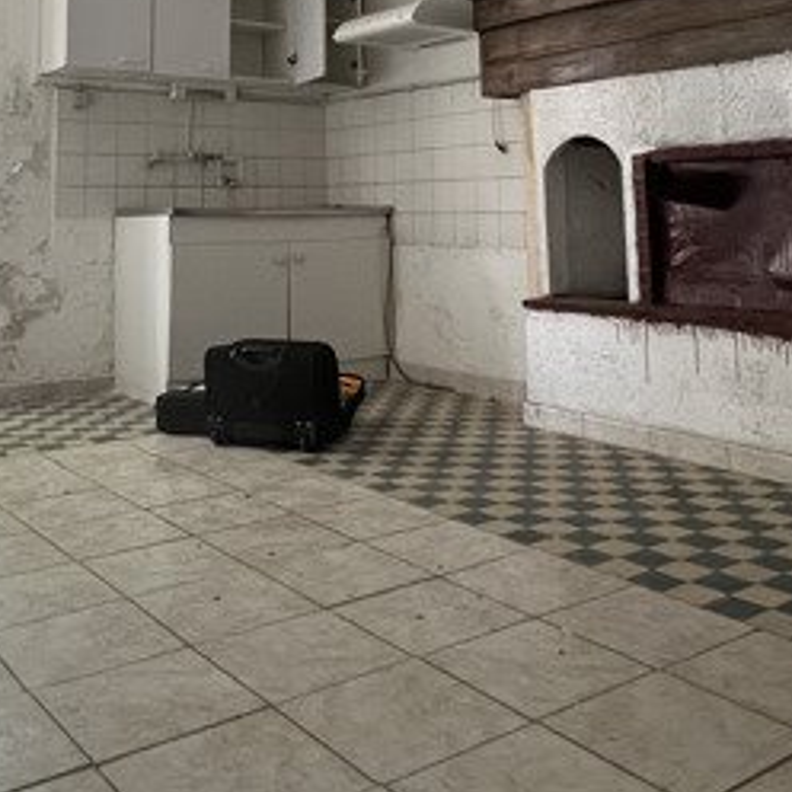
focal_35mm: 37
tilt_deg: +6.7
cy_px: 93
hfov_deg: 44.9
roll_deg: +0.3
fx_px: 958
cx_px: 383
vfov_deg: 41.7
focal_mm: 1.57
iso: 400
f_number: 1.8
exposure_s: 1/60
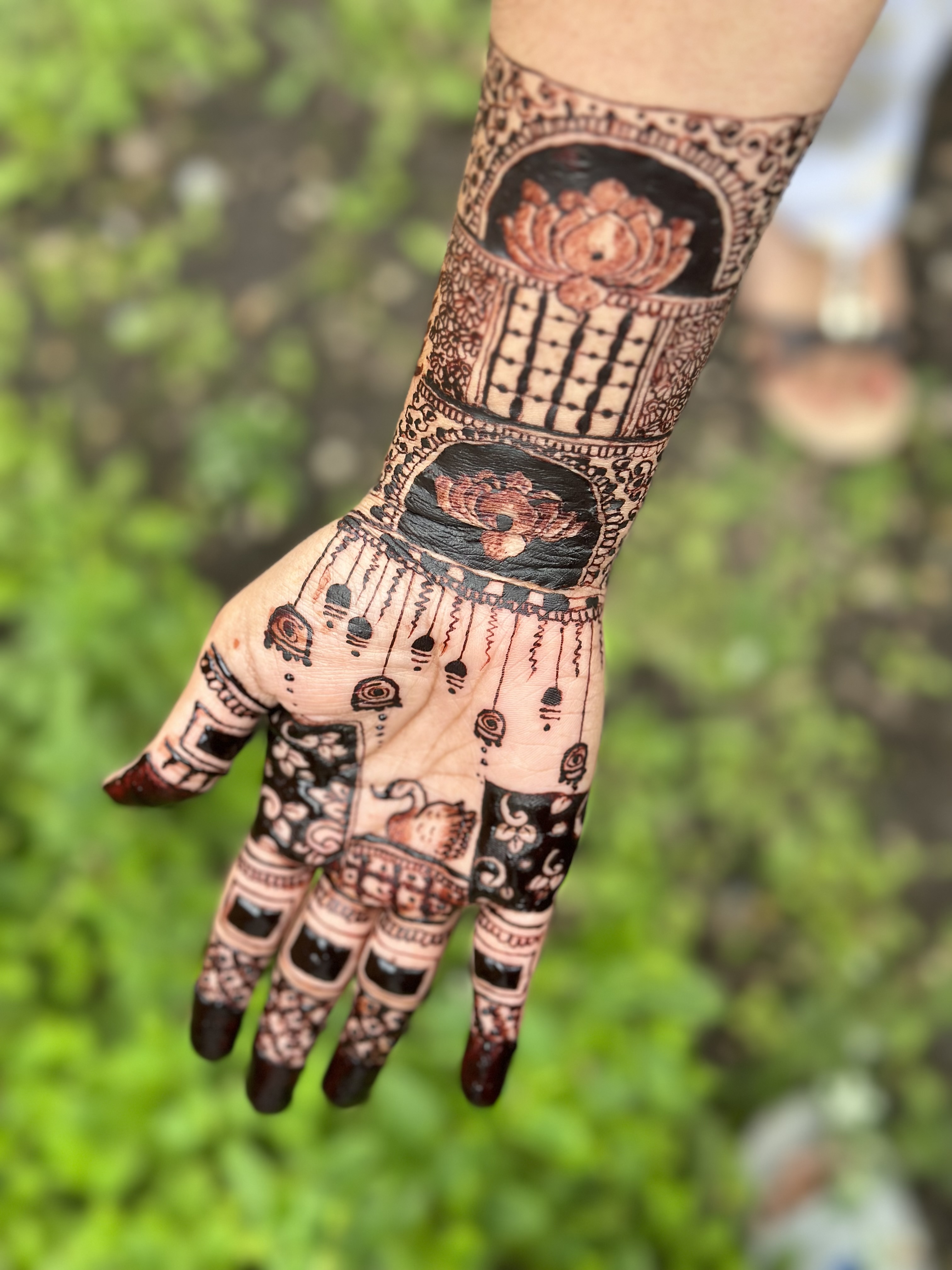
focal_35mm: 48
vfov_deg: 39.7
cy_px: 635
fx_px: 1760
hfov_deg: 30.3
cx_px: 476
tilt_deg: -79.3
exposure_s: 1/143
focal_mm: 6.86
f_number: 1.78
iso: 100
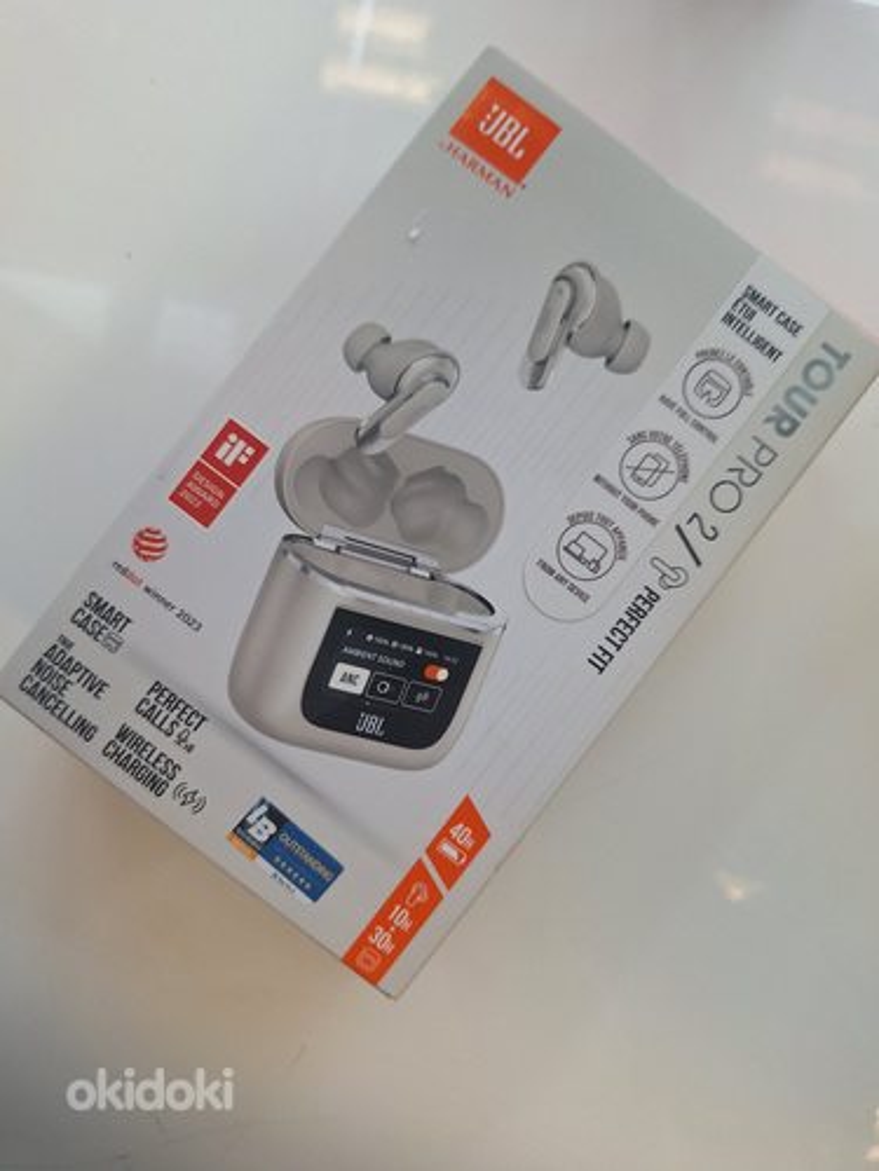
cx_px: 440
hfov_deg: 58.9
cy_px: 586
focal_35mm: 23
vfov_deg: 73.9
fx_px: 779
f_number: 1.8
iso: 64
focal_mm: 5.54
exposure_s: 1/50
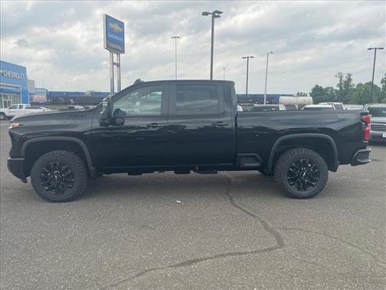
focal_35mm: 26
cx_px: 193
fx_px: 290
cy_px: 145
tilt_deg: -7.0
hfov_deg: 67.3
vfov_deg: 53.1
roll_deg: -0.6
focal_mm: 4.2
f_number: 1.6
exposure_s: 1/947
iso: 32
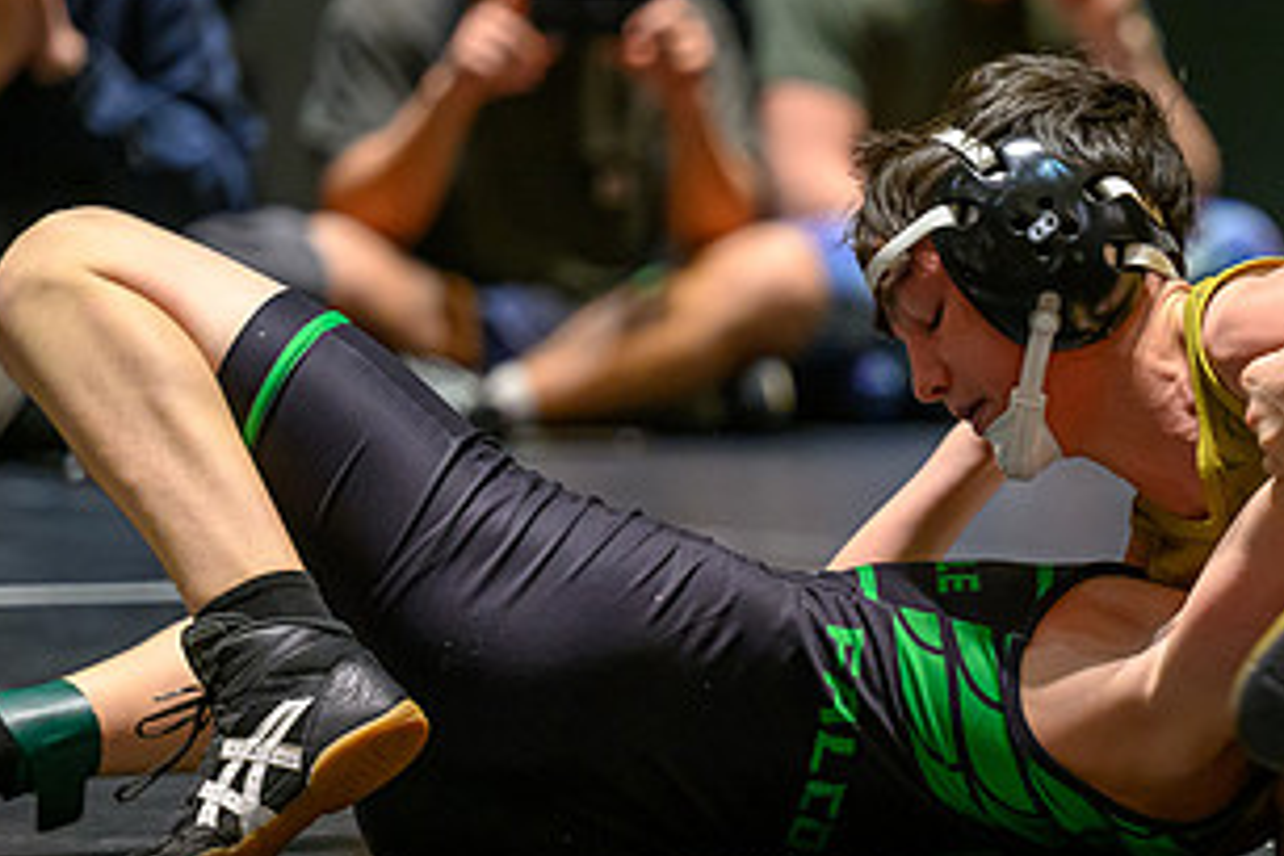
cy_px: 466
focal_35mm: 337
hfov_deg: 6.1
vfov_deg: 4.1
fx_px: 12019
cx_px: 1056
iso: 3600
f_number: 2.8
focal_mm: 150
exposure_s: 1/320
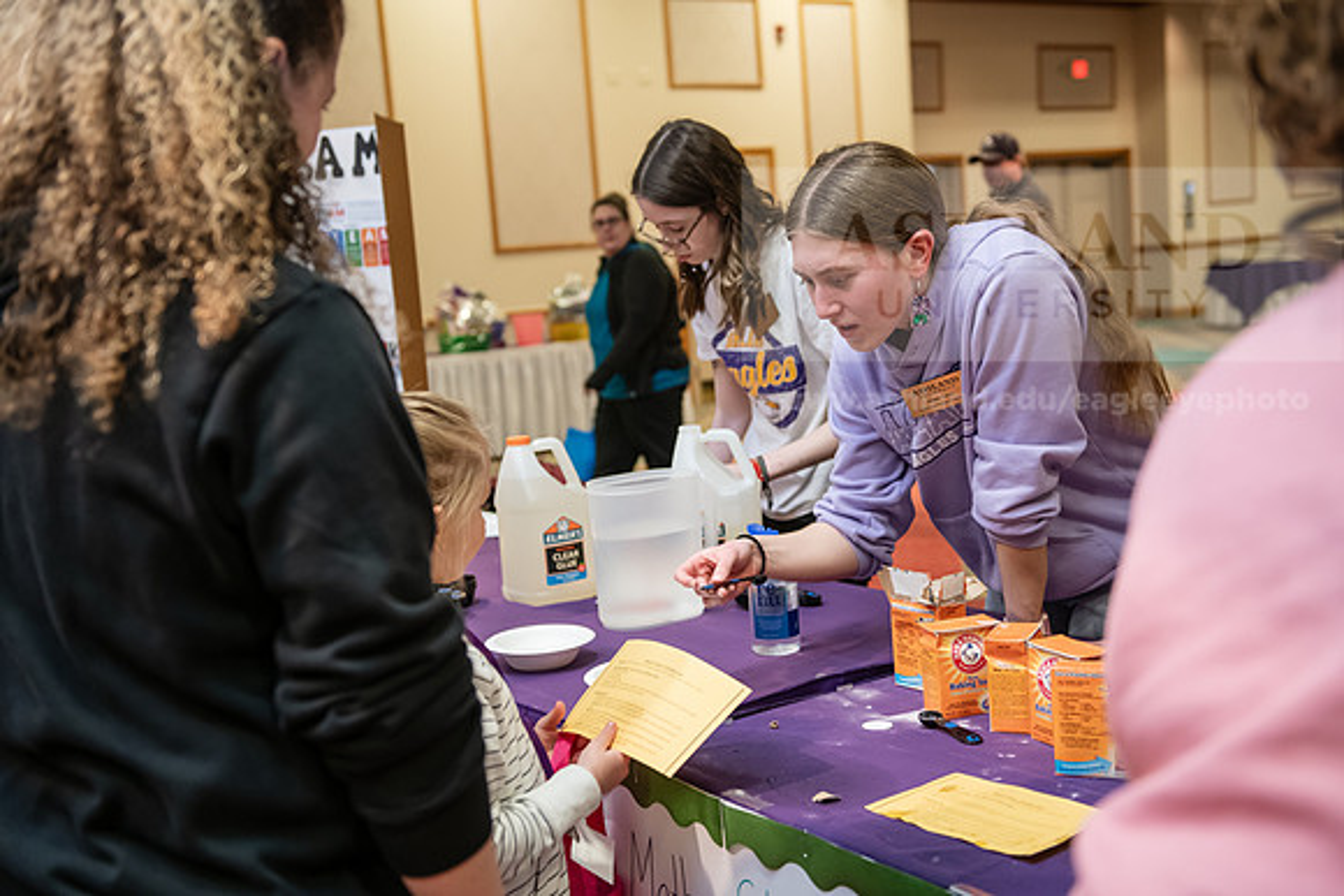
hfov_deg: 46.4
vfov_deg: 31.9
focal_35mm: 42
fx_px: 1568
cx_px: 672
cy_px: 448
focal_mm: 42
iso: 1600
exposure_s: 1/160
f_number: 3.2
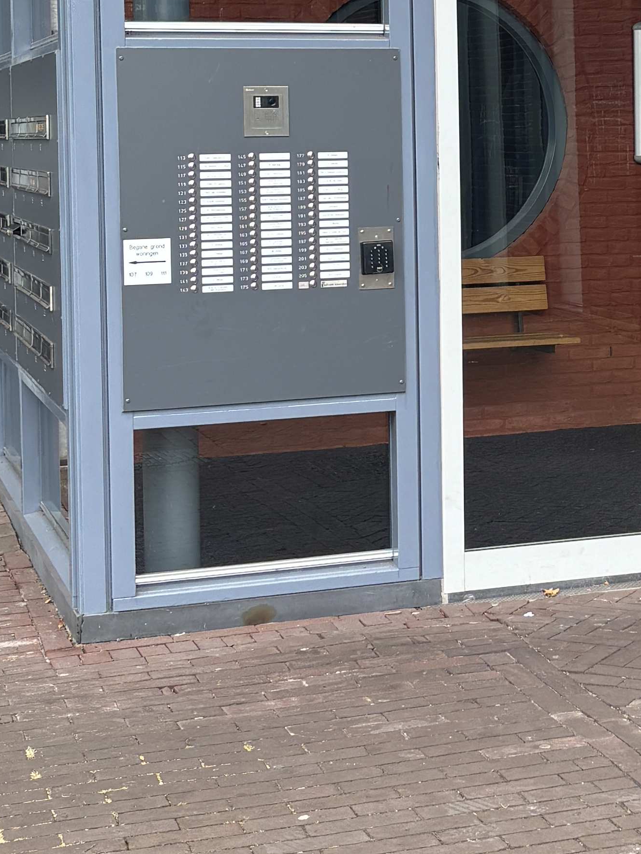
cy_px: 166
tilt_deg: -0.6
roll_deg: -0.1
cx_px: 621
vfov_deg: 22.9
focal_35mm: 84
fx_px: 2074
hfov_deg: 17.2
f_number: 1.6
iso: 32
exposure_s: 1/137
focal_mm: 5.96
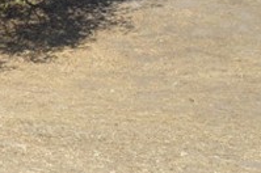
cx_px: -388
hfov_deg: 10.3
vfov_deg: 8.0
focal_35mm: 170
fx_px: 1231
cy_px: 156
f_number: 7.1
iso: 100
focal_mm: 22
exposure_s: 1/200
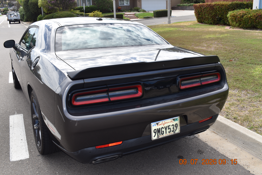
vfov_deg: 38.4
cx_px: 131
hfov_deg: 55.1
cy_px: 88
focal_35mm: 34
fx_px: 251
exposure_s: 1/200
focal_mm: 23
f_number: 8
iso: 100
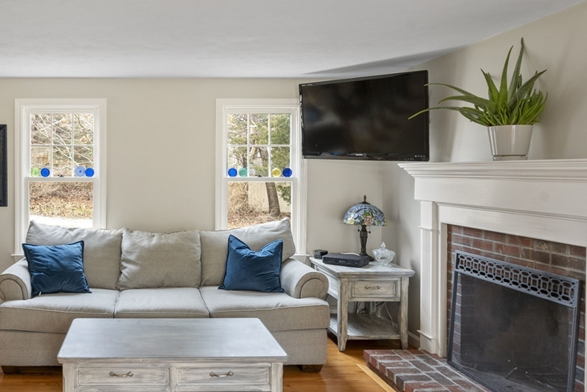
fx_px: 461
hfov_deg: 63.2
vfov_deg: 46.0
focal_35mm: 28
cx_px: 194
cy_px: 192
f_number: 8
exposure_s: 1/8
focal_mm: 20.2
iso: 320
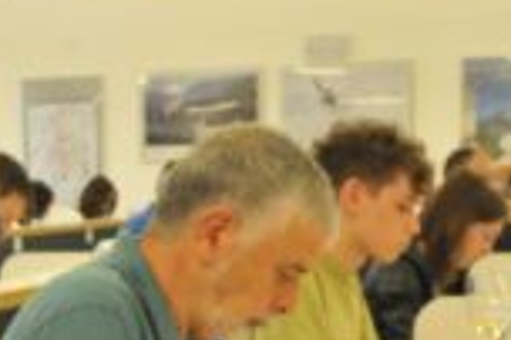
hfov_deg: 21.2
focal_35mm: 95
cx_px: 97
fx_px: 1347
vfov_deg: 14.0
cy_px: 397
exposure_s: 1/50
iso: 800
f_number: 5.6
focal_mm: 24
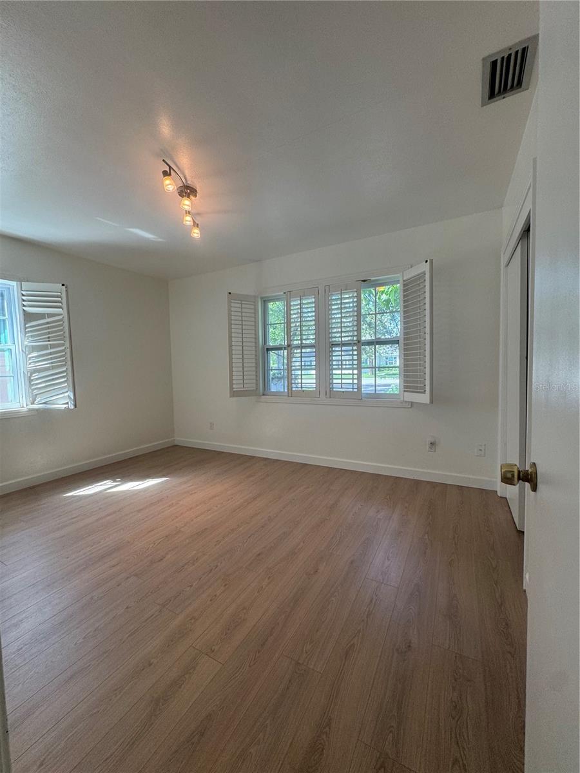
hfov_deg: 85.7
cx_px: 290
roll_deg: +0.6
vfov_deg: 102.1
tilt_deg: -3.7
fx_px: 313
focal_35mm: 14
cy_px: 386
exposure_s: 1/120
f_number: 2.2
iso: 100
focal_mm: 2.22
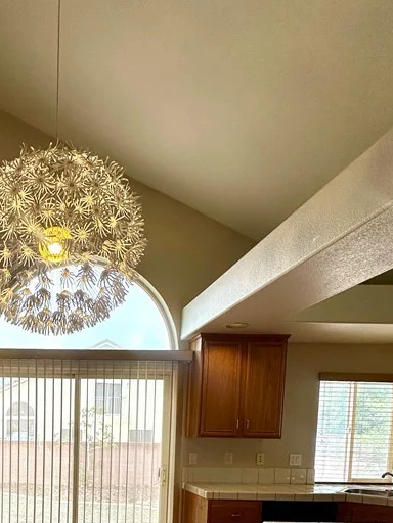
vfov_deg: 56.0
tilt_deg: -3.6
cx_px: 45
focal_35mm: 28
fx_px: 424
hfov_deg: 45.4
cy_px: 459
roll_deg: -1.0
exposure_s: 1/142
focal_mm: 2.22
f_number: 2.2
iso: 40
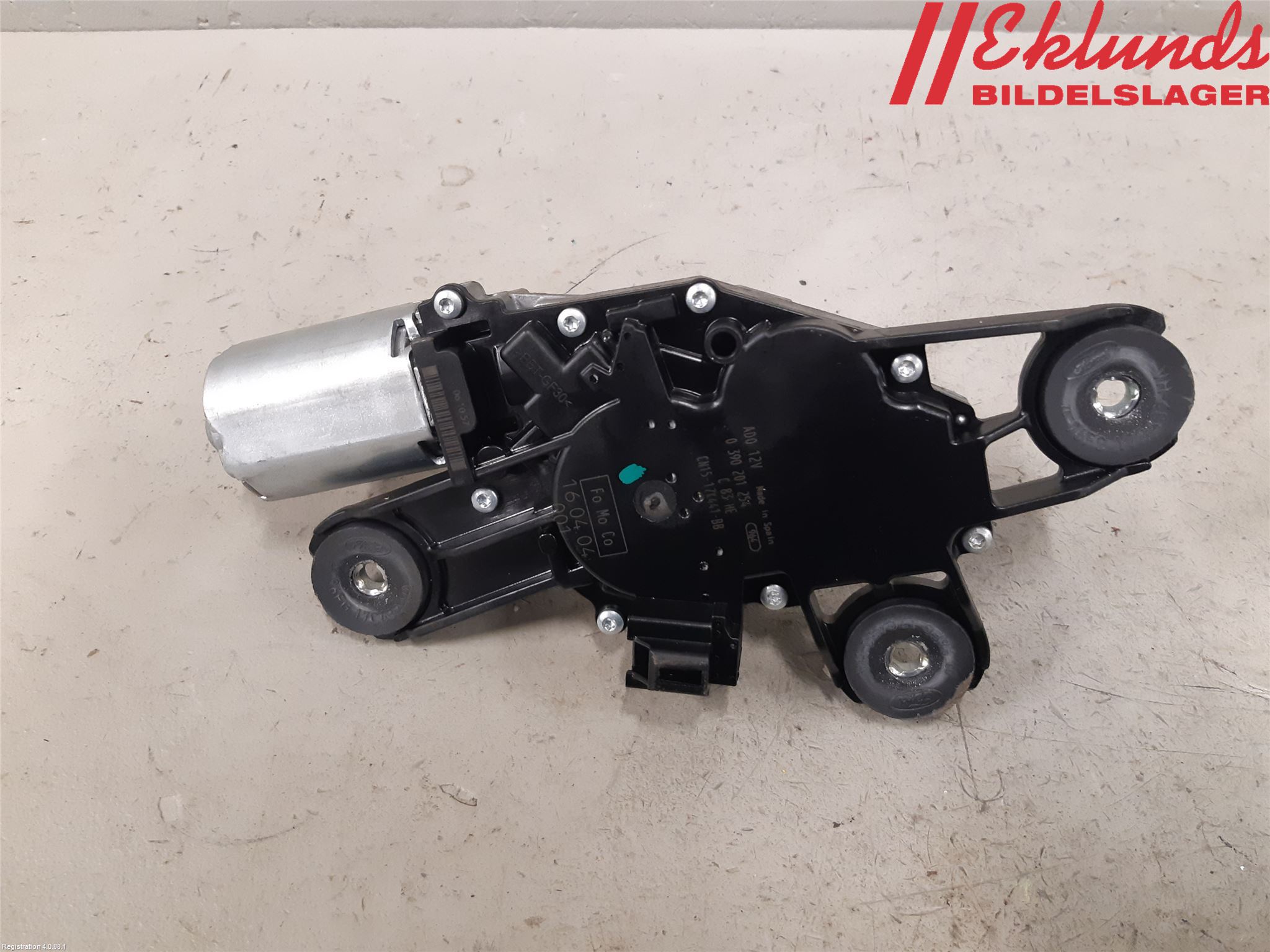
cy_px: 476
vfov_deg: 53.1
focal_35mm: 26
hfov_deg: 67.3
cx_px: 635
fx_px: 954
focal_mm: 3.93
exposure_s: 1/40
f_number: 1.7
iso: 200
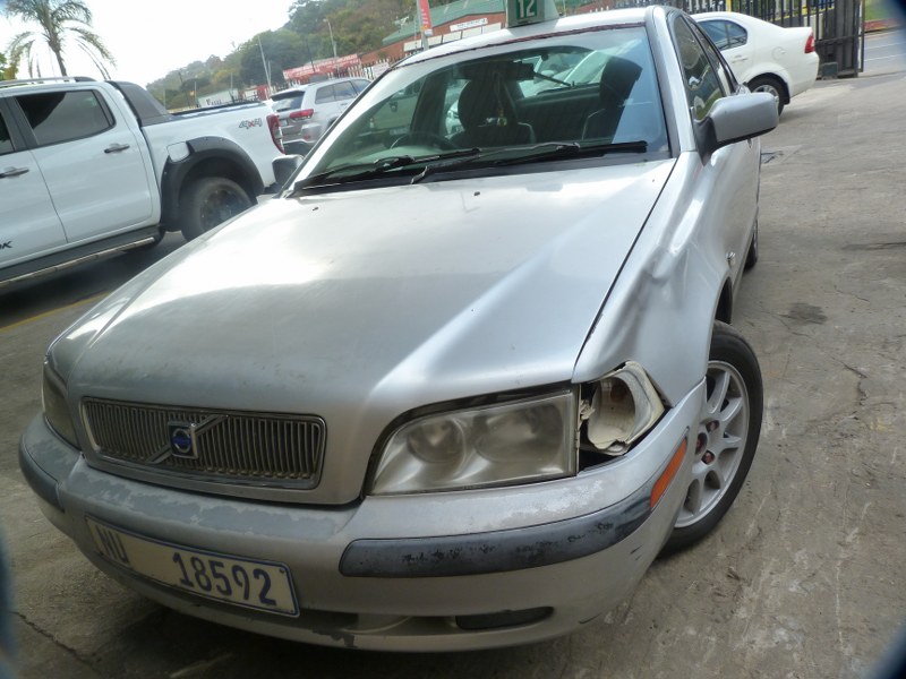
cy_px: 340
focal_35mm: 25
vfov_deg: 54.9
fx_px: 654
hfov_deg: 69.4
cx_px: 453
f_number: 4
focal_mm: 4.5
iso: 125
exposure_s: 1/100
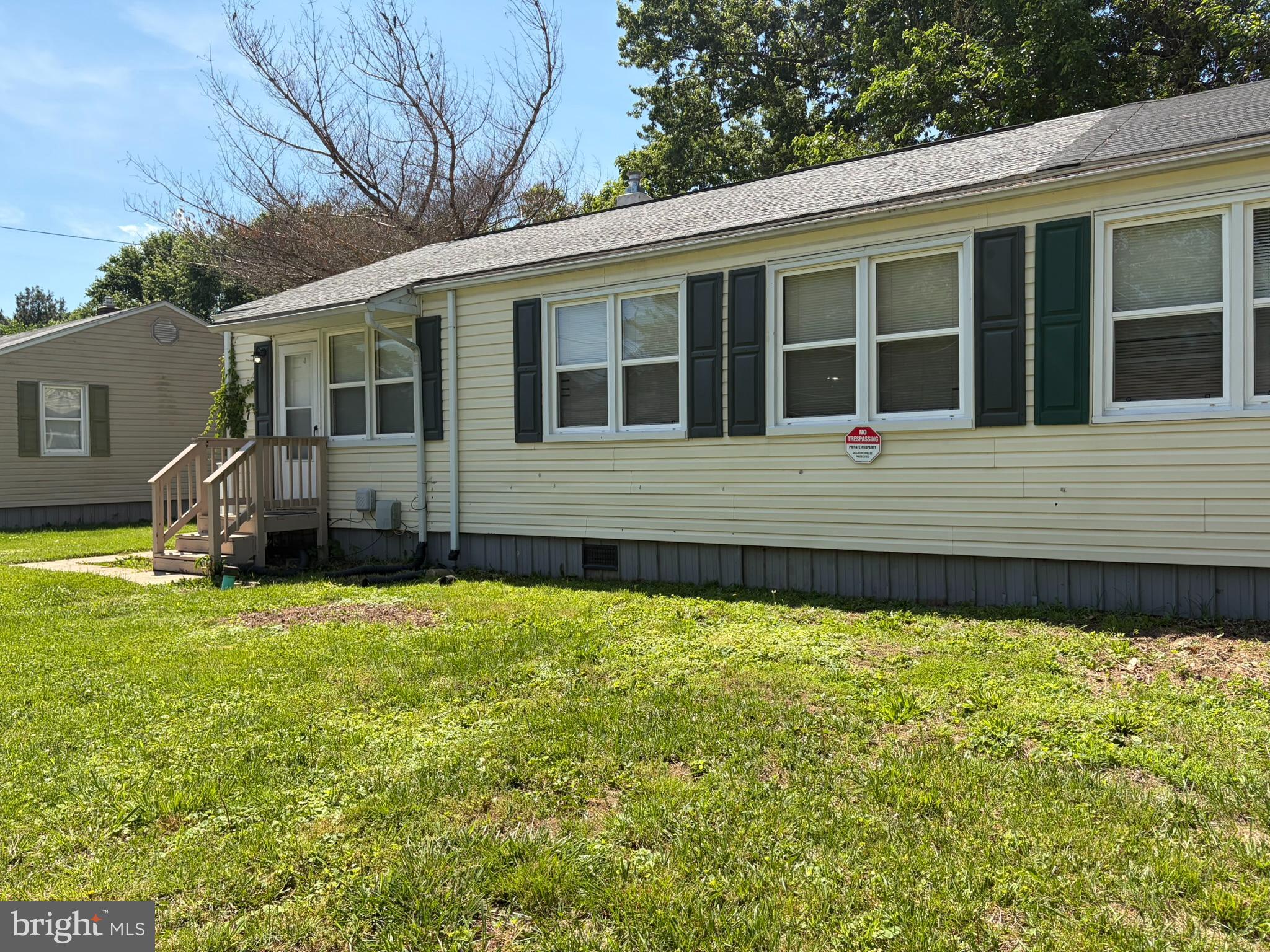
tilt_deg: -0.4
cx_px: 635
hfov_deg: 67.3
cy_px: 476
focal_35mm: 26
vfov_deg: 53.1
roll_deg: +0.5
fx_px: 954
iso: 50
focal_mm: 5.96
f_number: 1.6
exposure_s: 1/2451
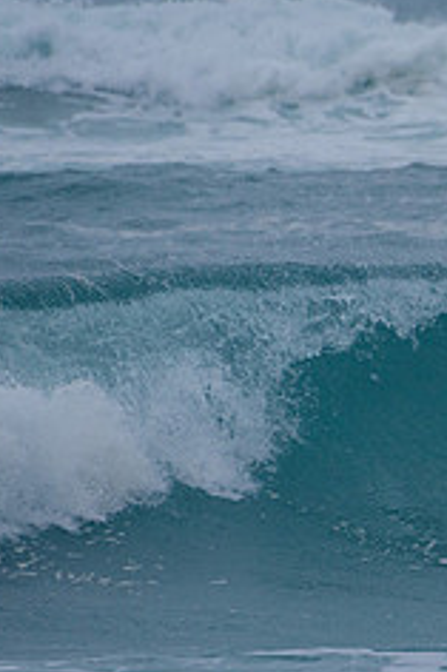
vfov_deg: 1.4
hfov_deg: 0.9
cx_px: 806
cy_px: 394
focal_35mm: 1508
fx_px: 28126
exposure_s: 1/2000
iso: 400
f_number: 5.6
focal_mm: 500
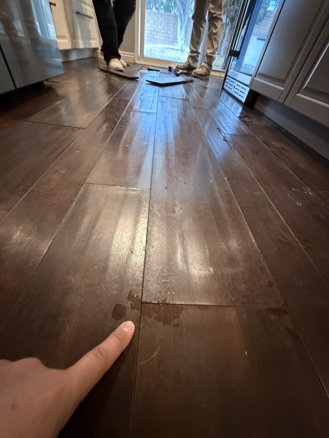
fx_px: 177
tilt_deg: -44.2
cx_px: 164
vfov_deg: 102.1
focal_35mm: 14
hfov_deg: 85.7
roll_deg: -7.2
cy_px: 219
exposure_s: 1/40
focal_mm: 2.22
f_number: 2.2
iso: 1000
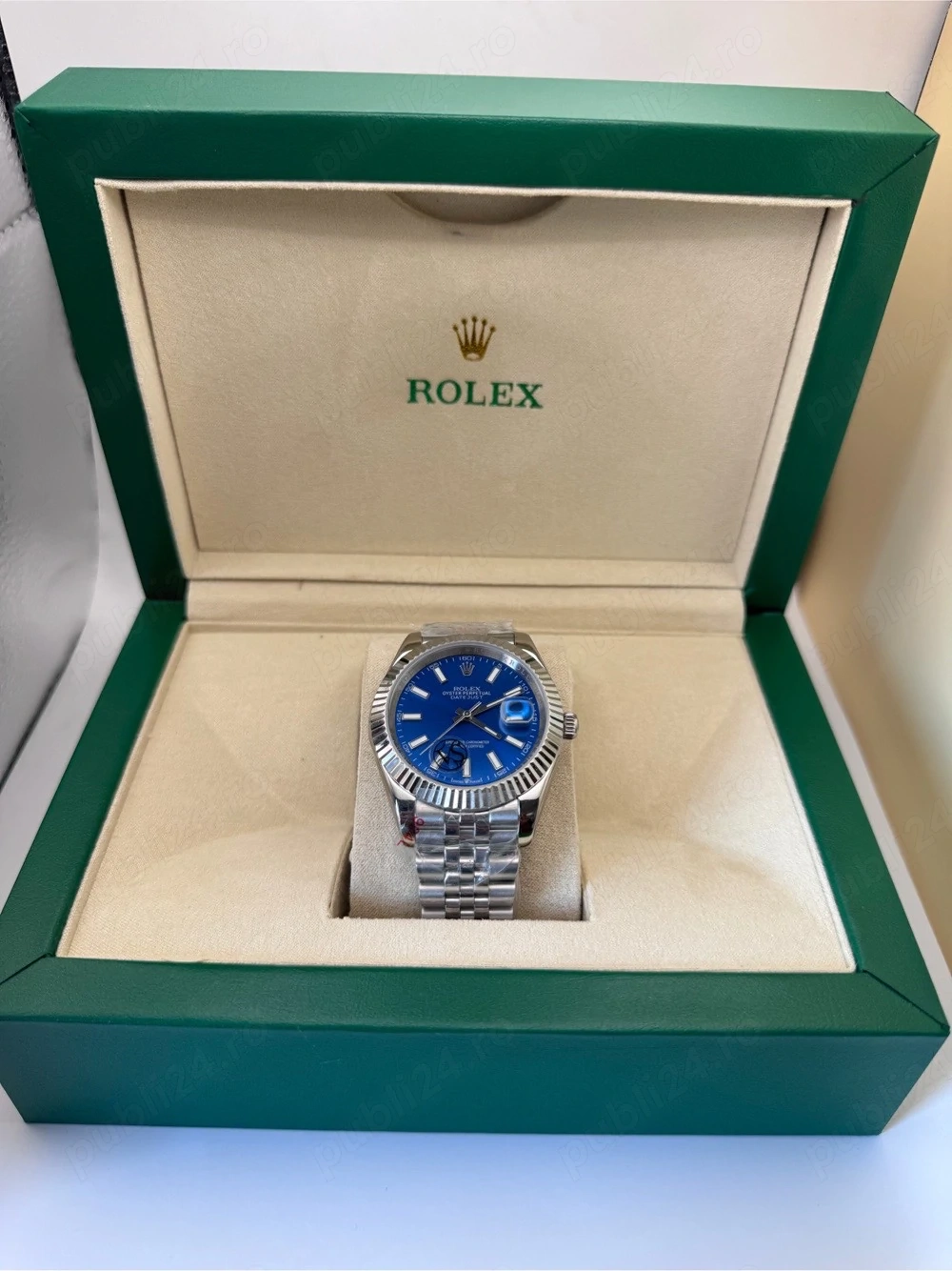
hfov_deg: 56.8
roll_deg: -2.5
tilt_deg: -38.8
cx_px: 476
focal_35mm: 24
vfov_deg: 71.6
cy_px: 636
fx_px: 880
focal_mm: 6.76
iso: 64
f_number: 1.78
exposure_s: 1/71
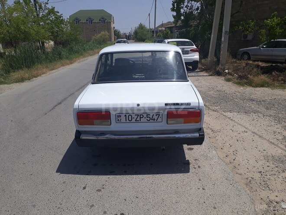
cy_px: 108
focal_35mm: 27
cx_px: 143
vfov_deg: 51.4
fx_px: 223
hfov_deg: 65.3
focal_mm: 3.6
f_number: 1.9
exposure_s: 1/2976
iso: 40
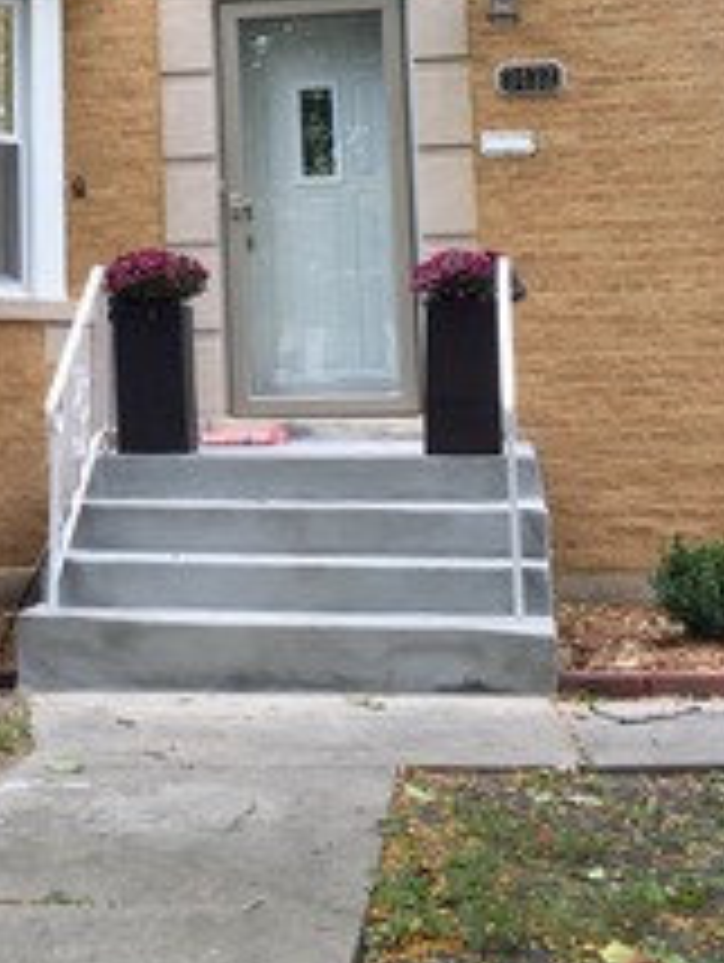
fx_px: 1809
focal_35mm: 65
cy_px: 158
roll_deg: +1.0
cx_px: 40
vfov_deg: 29.0
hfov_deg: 22.0
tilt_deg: +10.1
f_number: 2.2
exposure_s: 1/60
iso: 32
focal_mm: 4.15
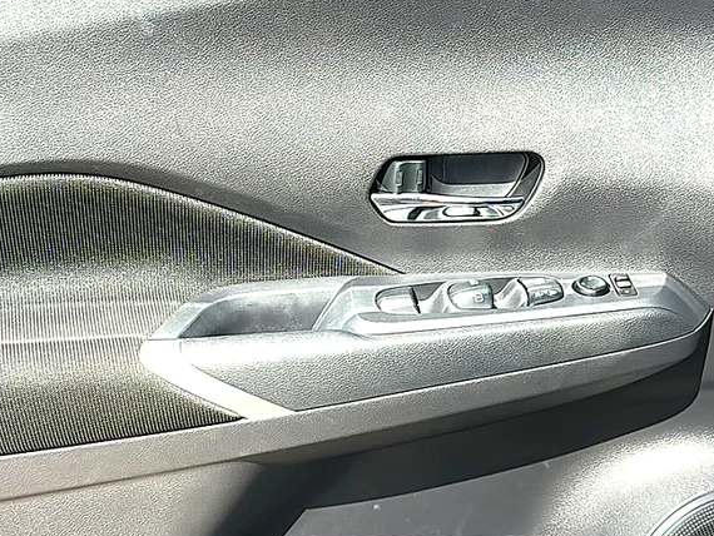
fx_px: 1114
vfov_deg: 27.0
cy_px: 281
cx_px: 400
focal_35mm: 54
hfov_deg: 35.5
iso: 80
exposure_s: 1/1042
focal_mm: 6.86
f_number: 1.78
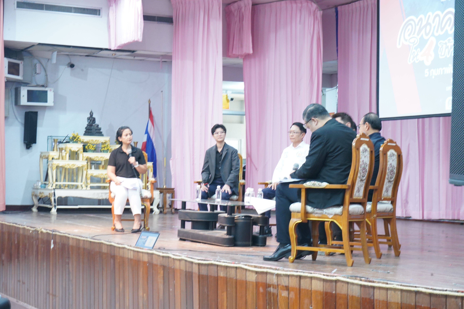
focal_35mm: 70
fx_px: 902
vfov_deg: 19.5
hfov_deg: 28.8
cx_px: 232
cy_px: 154
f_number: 14
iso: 4000
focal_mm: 70
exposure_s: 1/4
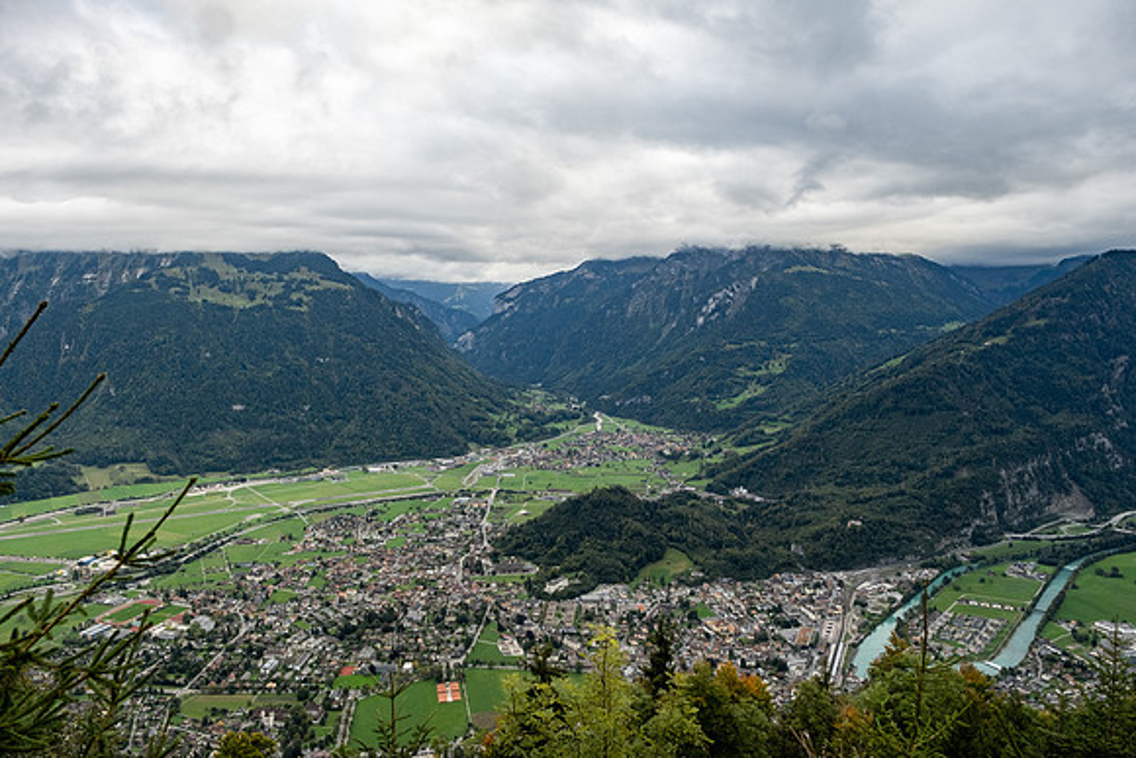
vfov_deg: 53.2
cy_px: 379
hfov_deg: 73.7
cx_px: 568
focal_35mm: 24
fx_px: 757
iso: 320
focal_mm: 16
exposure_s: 1/320
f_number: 5
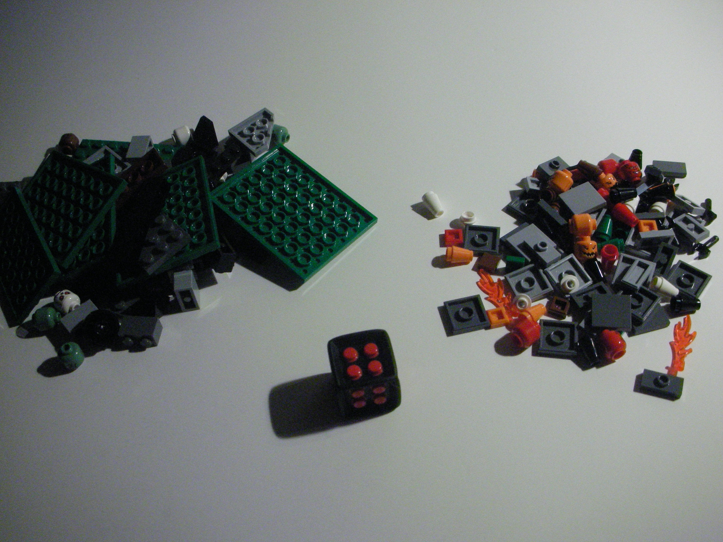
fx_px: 752
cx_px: 352
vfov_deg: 39.7
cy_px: 274
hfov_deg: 51.4
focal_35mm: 36
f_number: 3
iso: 400
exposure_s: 1/139
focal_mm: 5.8
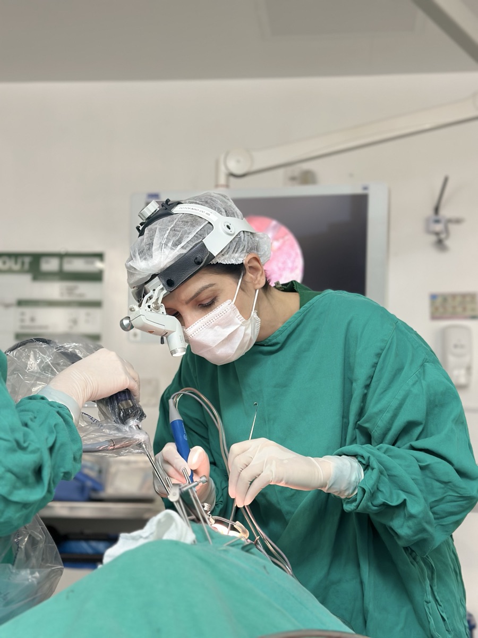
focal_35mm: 48
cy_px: 319
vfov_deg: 39.7
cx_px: 239
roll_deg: -1.3
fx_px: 884
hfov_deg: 30.3
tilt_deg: +6.5
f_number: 1.78
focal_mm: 6.86
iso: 160
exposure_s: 1/60
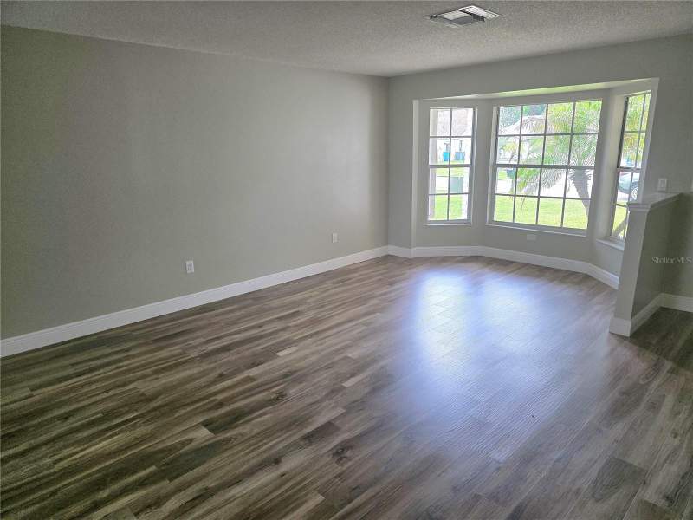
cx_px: 346
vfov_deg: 58.9
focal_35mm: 23
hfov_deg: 73.9
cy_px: 260
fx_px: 460
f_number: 1.7
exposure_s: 1/182
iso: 200
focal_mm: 6.3
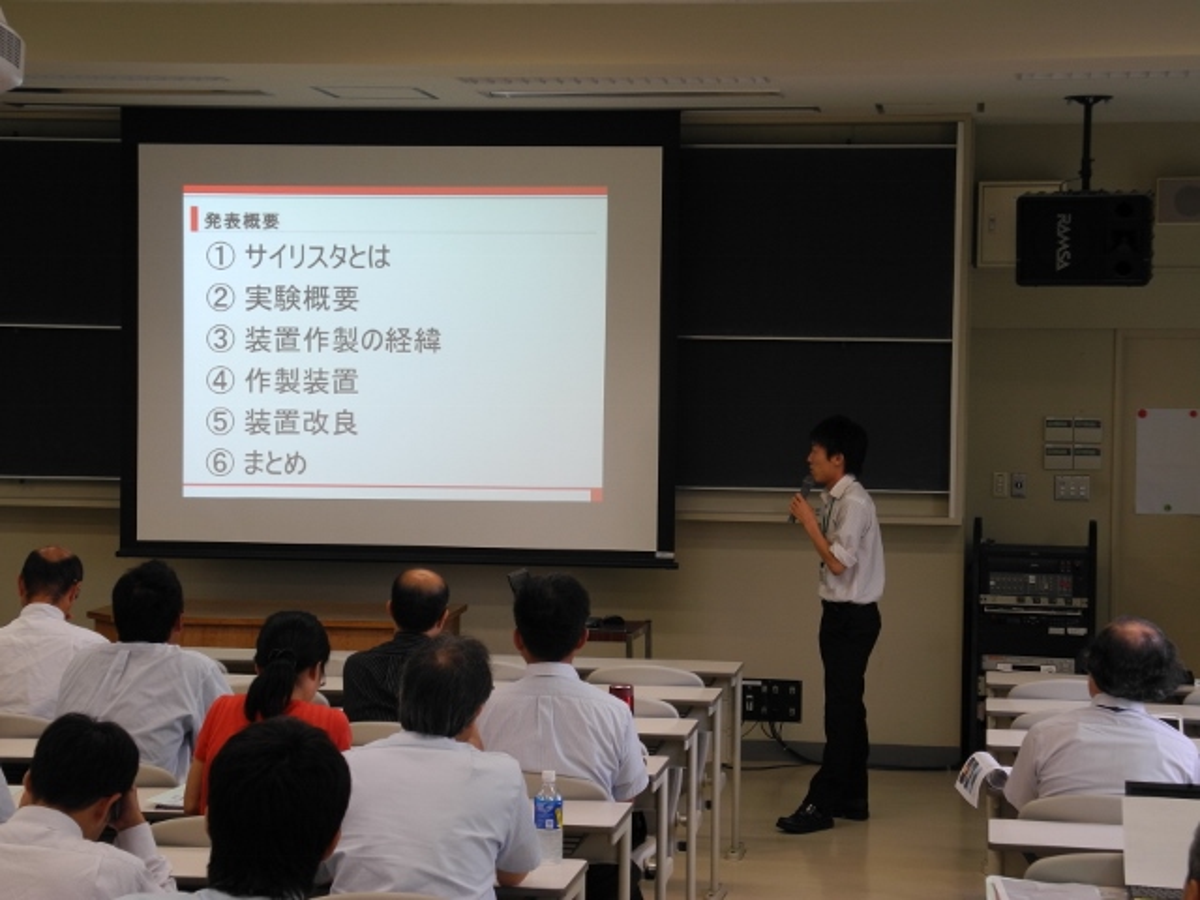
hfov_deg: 25.7
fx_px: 2635
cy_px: 450
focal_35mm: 76
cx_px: 600
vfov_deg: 19.4
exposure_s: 1/50
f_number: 4
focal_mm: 16.3
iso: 100
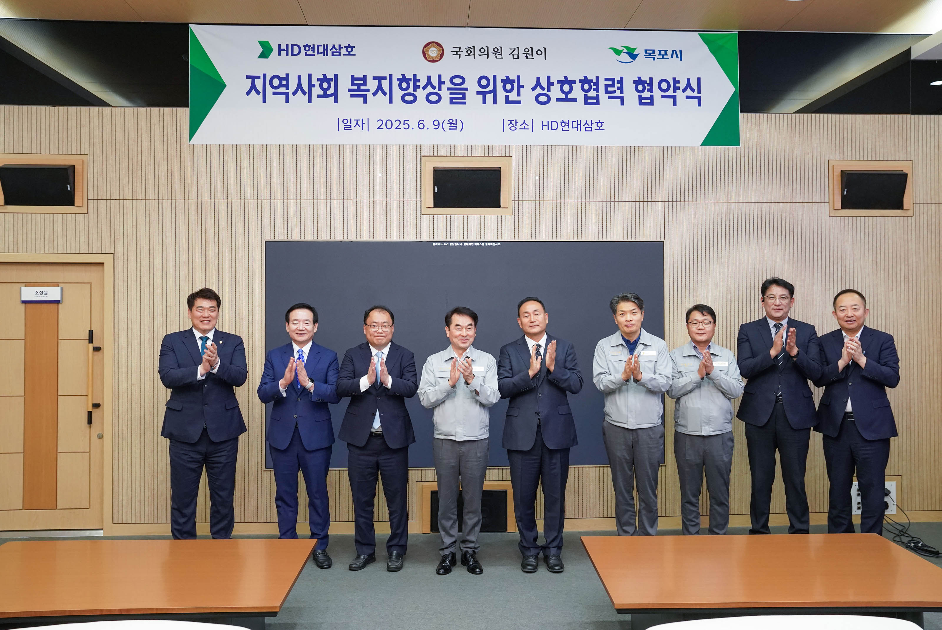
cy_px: 315
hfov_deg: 61.9
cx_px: 471
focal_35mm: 30
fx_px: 786
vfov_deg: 43.7
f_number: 4
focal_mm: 30
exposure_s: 1/160
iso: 3200
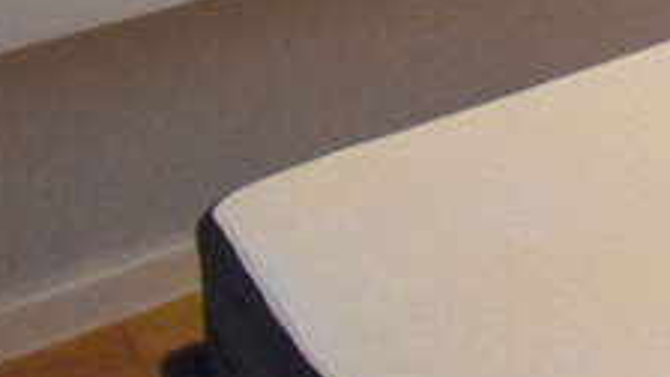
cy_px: -607
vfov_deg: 11.3
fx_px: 1492
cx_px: 1678
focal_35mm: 84
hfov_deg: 14.3
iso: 2000
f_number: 4.5
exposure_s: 1/125
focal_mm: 10
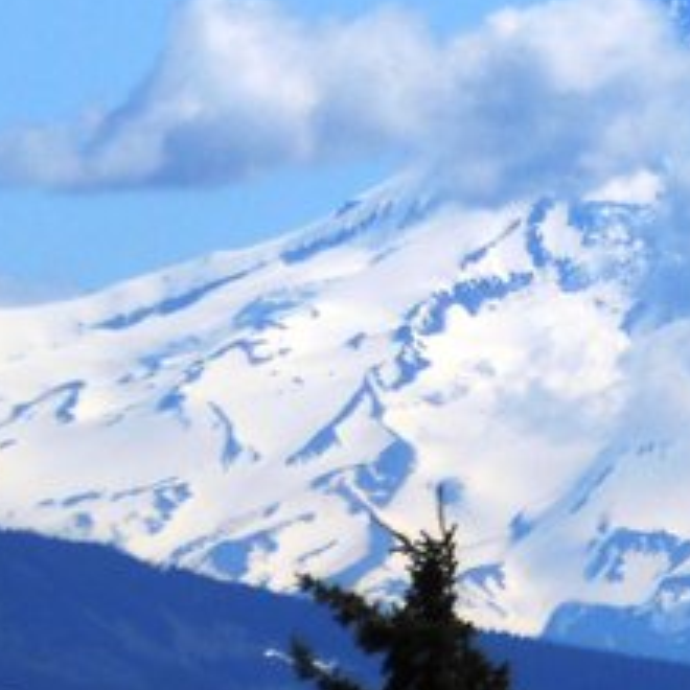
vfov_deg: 1.9
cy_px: -96
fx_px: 20364
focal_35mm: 903
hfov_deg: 1.9
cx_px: 1138
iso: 80
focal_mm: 45
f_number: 5.8
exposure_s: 1/1000
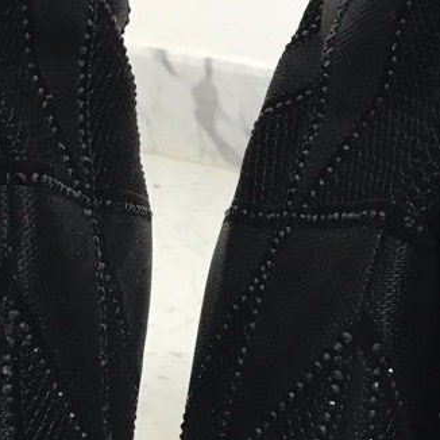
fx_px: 1093
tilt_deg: -24.7
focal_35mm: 76
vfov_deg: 22.2
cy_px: 405
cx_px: 146
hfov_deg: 22.7
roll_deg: -6.7
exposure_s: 1/17
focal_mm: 3.99
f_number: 1.8
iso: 64
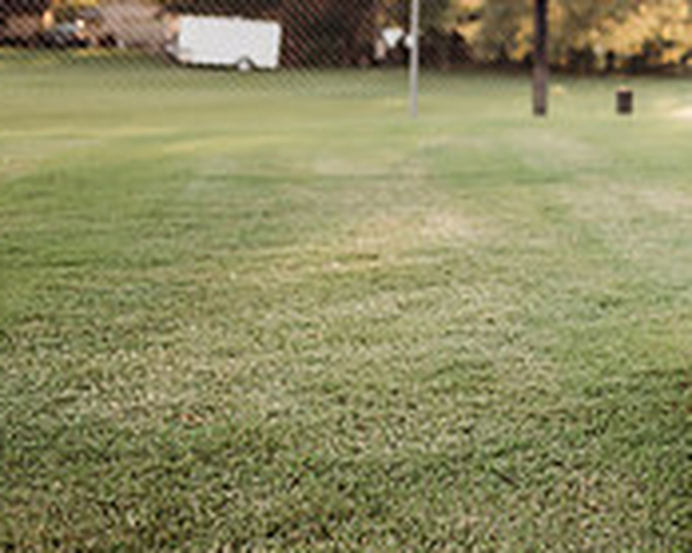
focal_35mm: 75
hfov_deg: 22.4
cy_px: -26
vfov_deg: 19.7
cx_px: 935
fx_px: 1535
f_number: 2
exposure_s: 1/500
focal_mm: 24
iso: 125
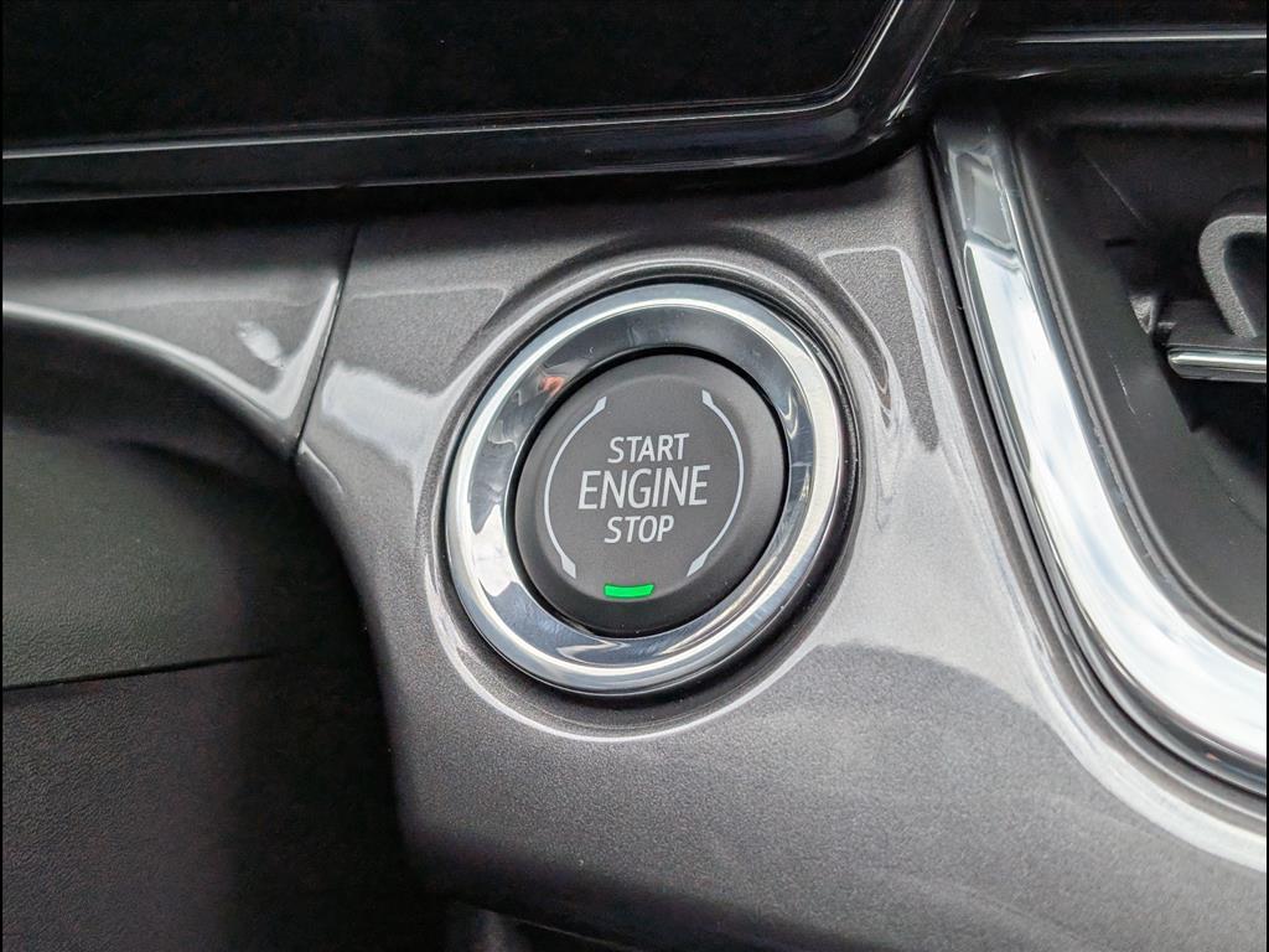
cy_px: 476
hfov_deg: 38.9
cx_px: 634
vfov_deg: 29.7
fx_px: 1796
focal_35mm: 49
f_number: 1.68
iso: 27
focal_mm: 6.9
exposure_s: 1/256
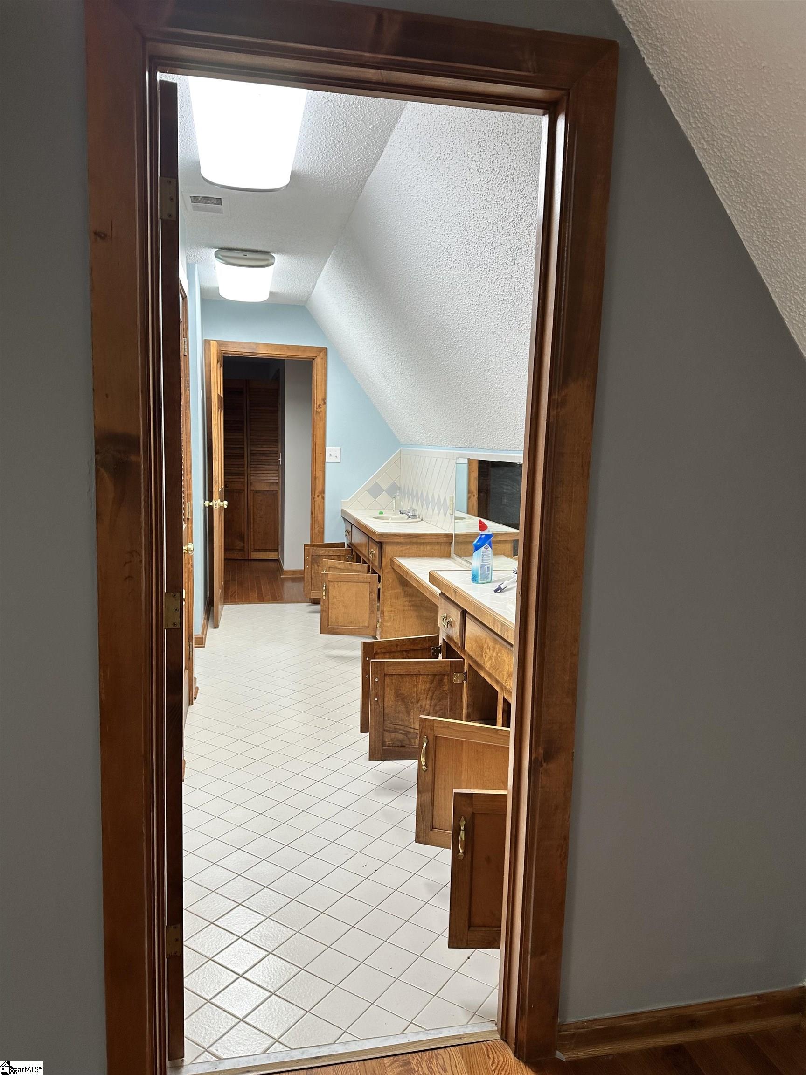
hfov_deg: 56.8
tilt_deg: -5.1
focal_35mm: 24
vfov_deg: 71.6
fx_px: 745
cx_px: 403
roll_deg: -1.2
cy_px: 538
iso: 100
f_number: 1.78
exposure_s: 1/120
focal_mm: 6.86
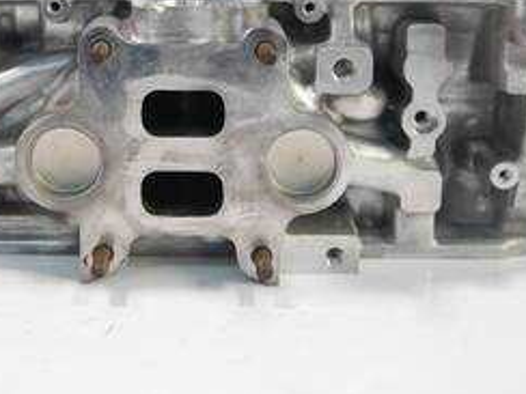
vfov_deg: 23.9
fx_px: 897
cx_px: 175
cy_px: 19
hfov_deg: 32.4
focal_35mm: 59
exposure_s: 1/60
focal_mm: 15
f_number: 3.5
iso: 800
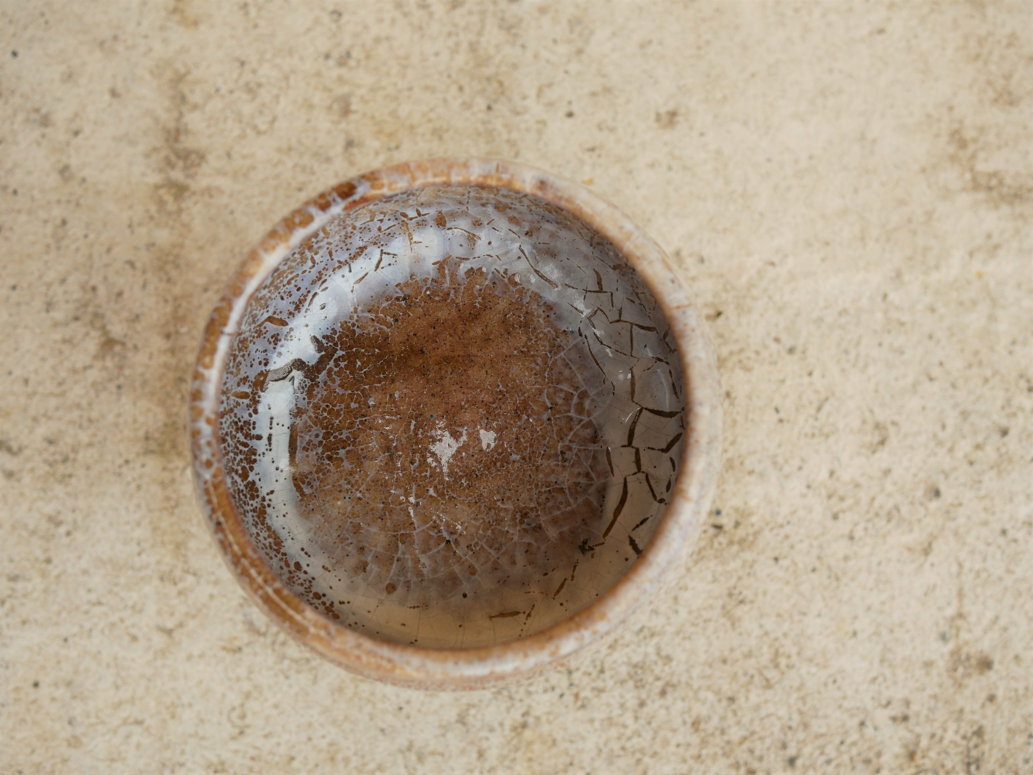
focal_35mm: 40
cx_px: 516
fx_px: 1194
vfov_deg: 36.0
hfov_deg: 46.8
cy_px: 388
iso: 200
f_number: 3.2
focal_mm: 20
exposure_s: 1/320
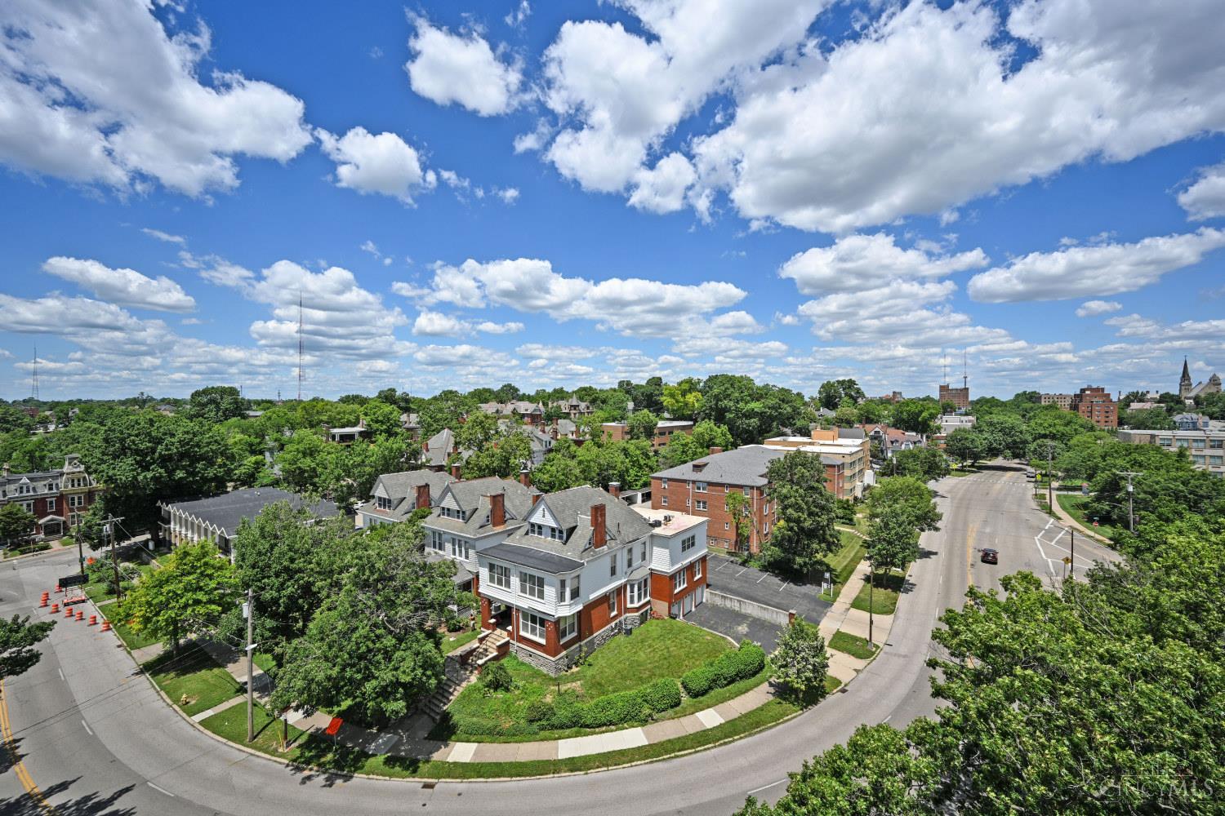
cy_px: 408
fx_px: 476
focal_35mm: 14
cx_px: 612
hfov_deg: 104.3
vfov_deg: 81.2
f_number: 8
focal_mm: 14
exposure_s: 1/400
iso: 100
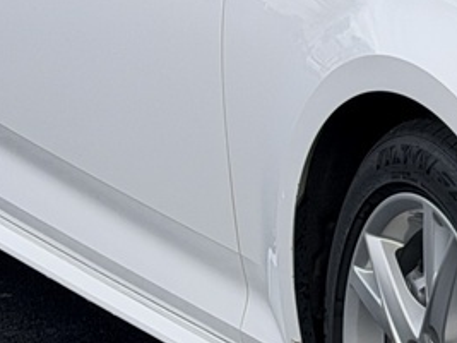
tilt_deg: -6.5
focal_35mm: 259
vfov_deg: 5.7
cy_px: -45
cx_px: 784
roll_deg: +0.2
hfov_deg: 7.5
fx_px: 3418
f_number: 1.78
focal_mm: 6.76
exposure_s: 1/487
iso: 64
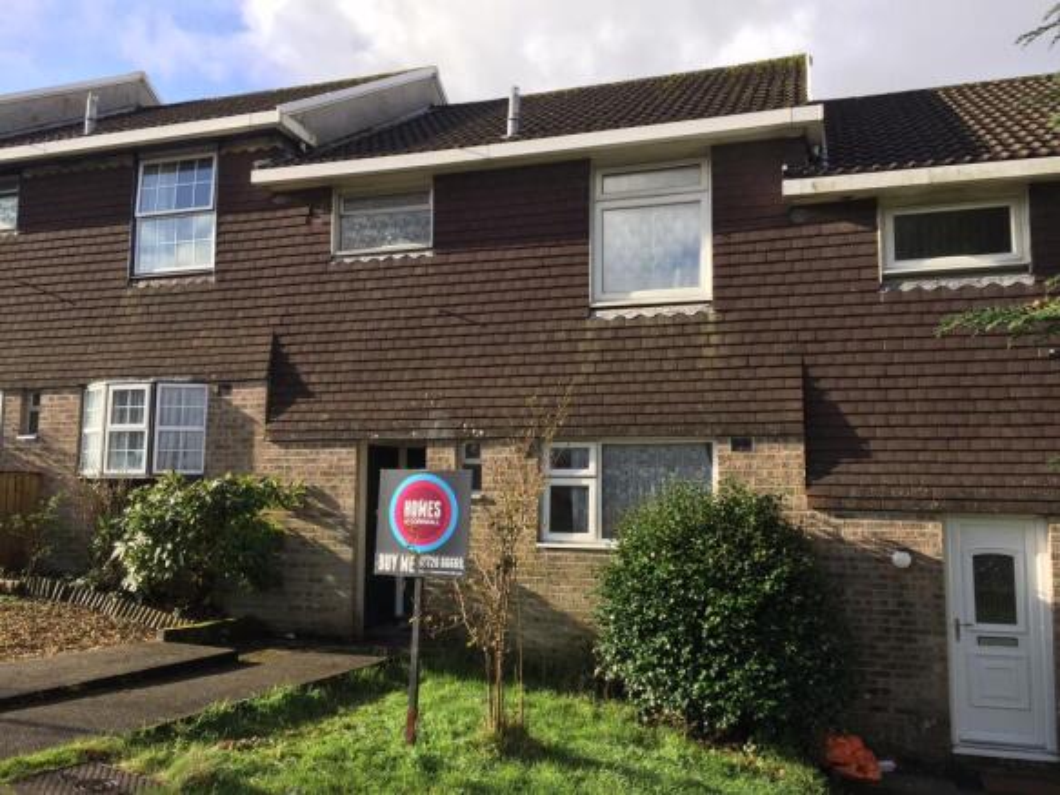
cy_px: 398
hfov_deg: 61.7
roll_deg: -1.4
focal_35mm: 29
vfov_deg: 48.2
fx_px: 888
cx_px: 530
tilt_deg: +6.6
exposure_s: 1/775
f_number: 2.2
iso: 32
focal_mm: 4.15
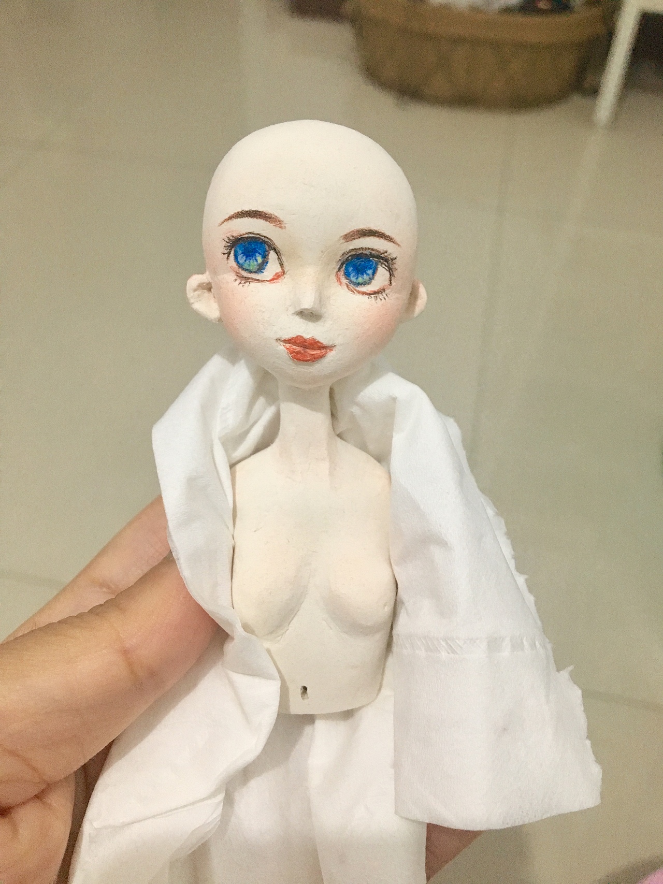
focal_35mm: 29
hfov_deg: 48.2
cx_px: 332
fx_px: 741
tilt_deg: -49.1
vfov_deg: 61.7
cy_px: 442
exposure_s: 1/20
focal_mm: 4.15
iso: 200
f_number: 2.2
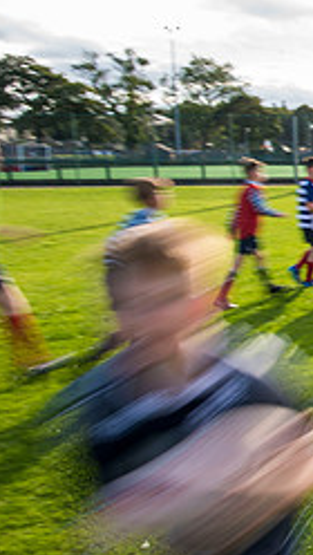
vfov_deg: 41.9
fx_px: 721
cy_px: 232
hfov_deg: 17.6
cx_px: 622
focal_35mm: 49
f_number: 16
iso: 250
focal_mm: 20
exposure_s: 1/20
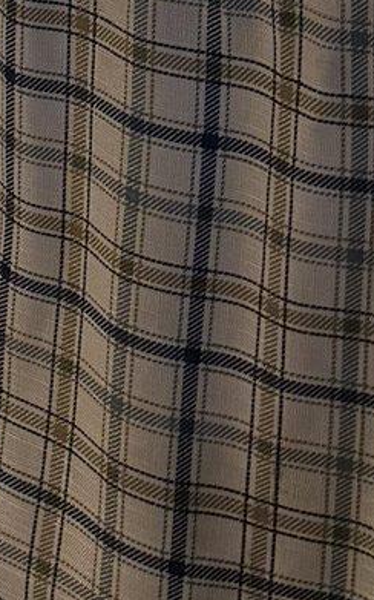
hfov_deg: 7.6
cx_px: -756
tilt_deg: -8.1
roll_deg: +1.1
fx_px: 2449
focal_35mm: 150
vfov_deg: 11.7
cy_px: -795
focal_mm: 6.76
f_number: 1.78
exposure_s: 1/551
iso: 80
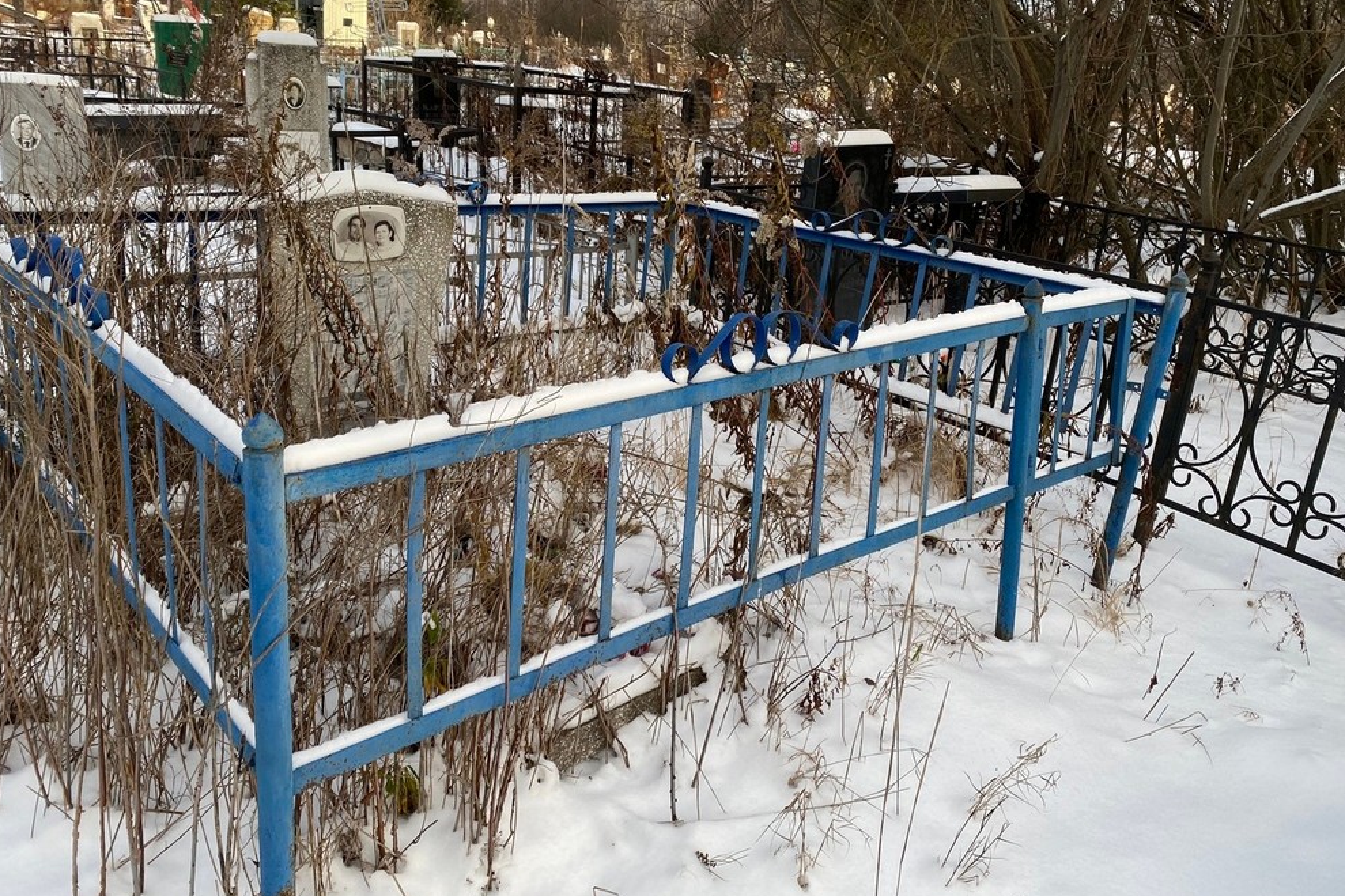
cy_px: 413
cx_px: 670
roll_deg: -5.8
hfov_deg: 65.5
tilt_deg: -14.2
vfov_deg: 46.3
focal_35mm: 28
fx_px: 1046
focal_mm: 4.25
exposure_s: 1/573
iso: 32
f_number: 1.8
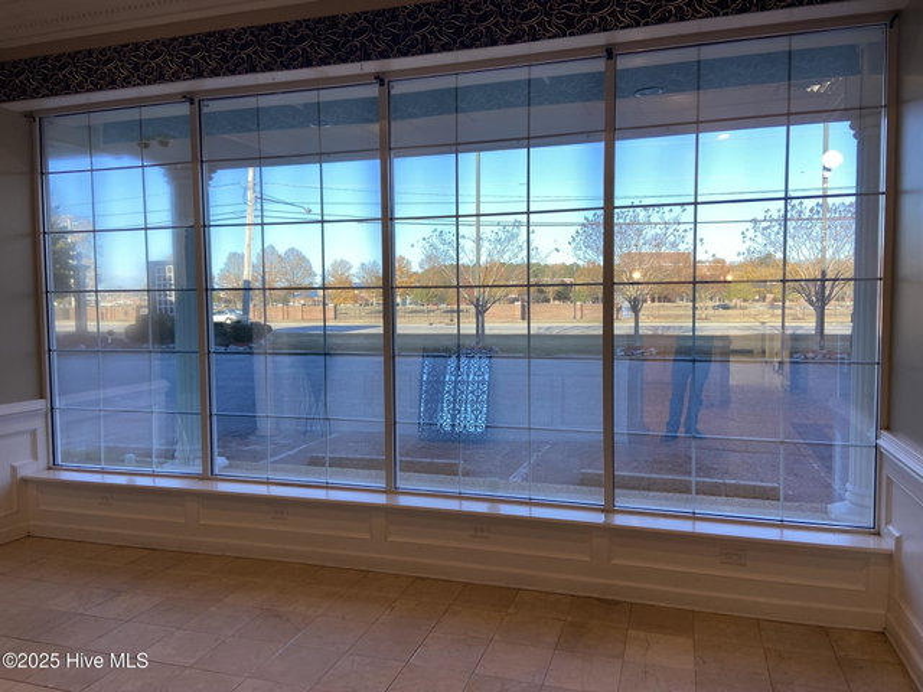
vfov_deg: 53.1
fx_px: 693
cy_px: 346
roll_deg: -0.4
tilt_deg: -2.7
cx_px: 462
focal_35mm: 26
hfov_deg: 67.3
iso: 32
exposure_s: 1/132
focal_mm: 4.25
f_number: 1.8
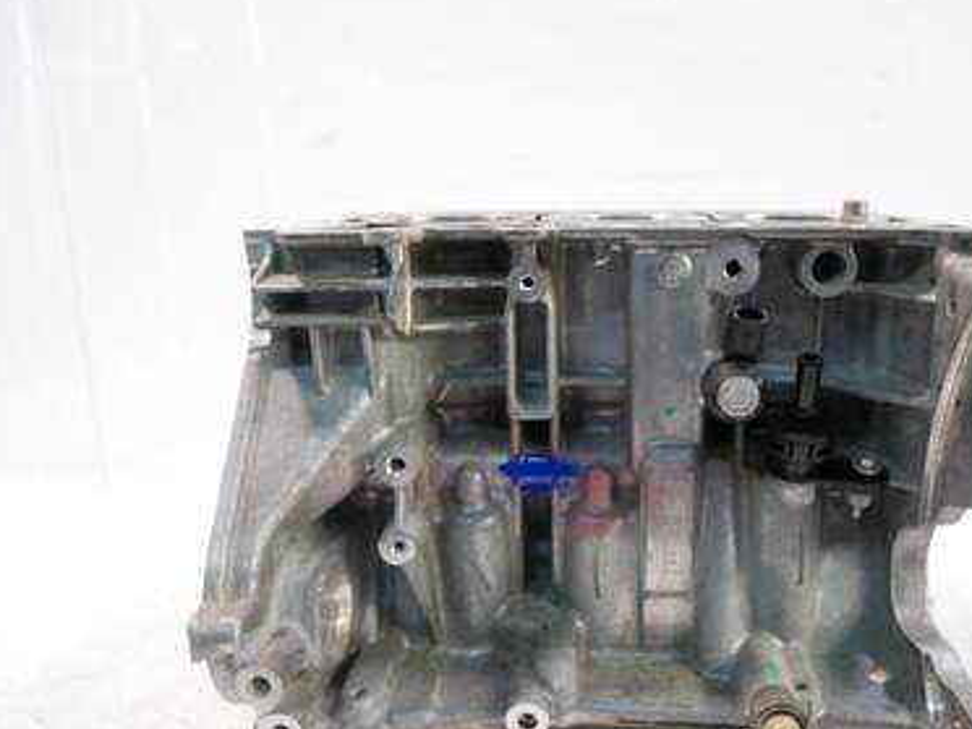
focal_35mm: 31
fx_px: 870
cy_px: 452
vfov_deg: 45.1
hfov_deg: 57.8
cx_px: 593
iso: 1000
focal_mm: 12
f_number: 3.5
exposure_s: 1/60
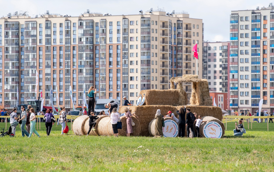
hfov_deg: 8.5
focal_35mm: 246
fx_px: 1837
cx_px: 129
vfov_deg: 5.3
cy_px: 78
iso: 800
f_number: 4.5
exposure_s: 1/4000
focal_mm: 200
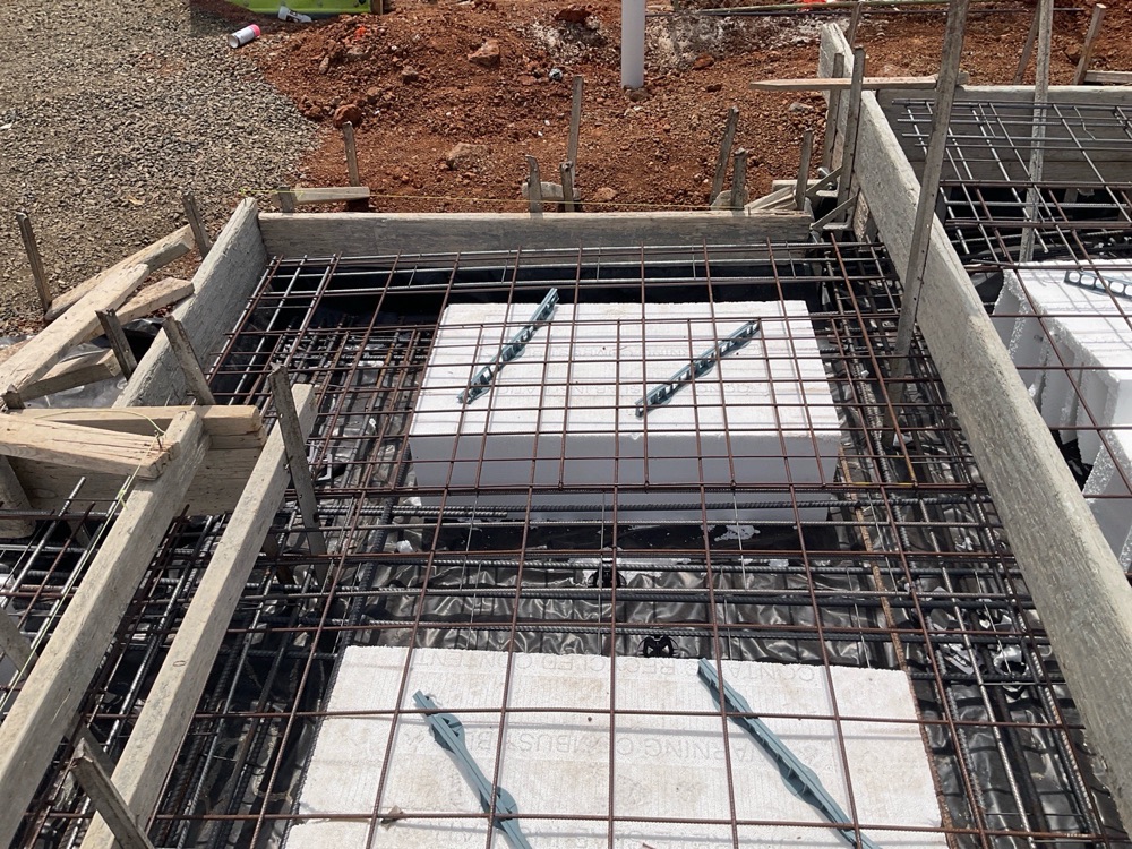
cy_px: 424
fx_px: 948
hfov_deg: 61.7
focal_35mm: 29
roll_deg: +1.5
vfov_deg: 48.2
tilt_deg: -42.0
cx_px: 566
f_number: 1.8
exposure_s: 1/4785
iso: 16
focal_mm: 3
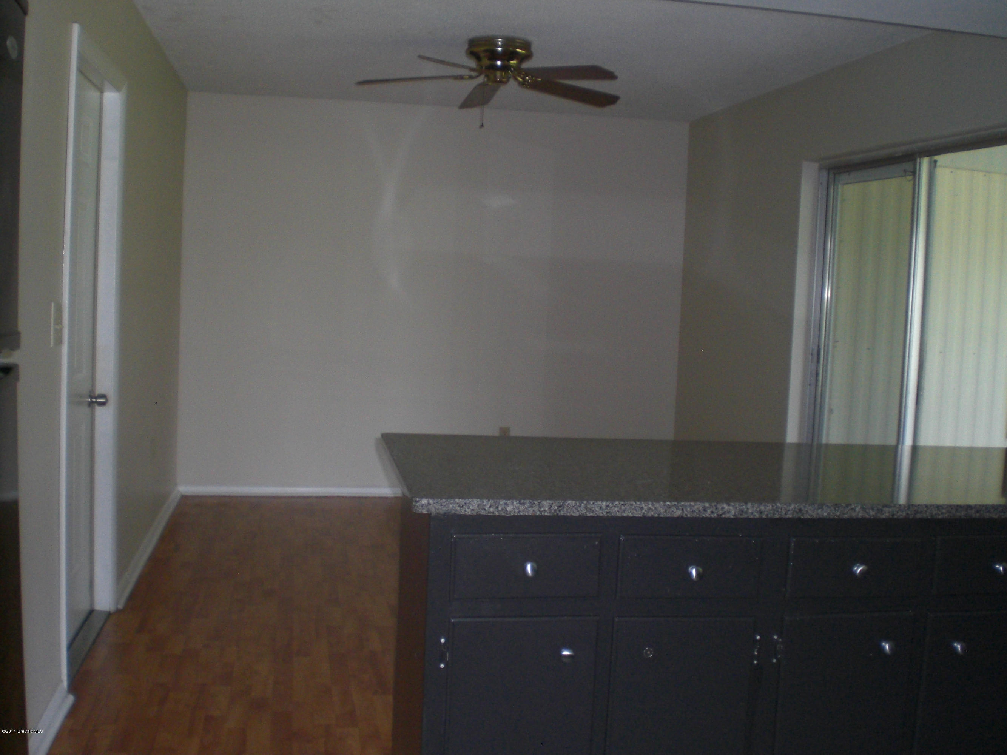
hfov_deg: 49.0
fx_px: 1105
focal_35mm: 38
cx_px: 504
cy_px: 378
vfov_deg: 37.7
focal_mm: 6.3
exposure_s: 1/30
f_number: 3.1
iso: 200
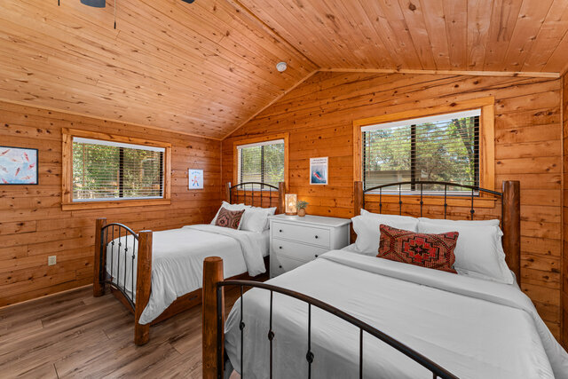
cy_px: 190
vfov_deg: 81.2
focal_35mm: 14
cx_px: 284
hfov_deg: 104.2
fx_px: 221
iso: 400
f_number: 8
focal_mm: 14
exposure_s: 1/10
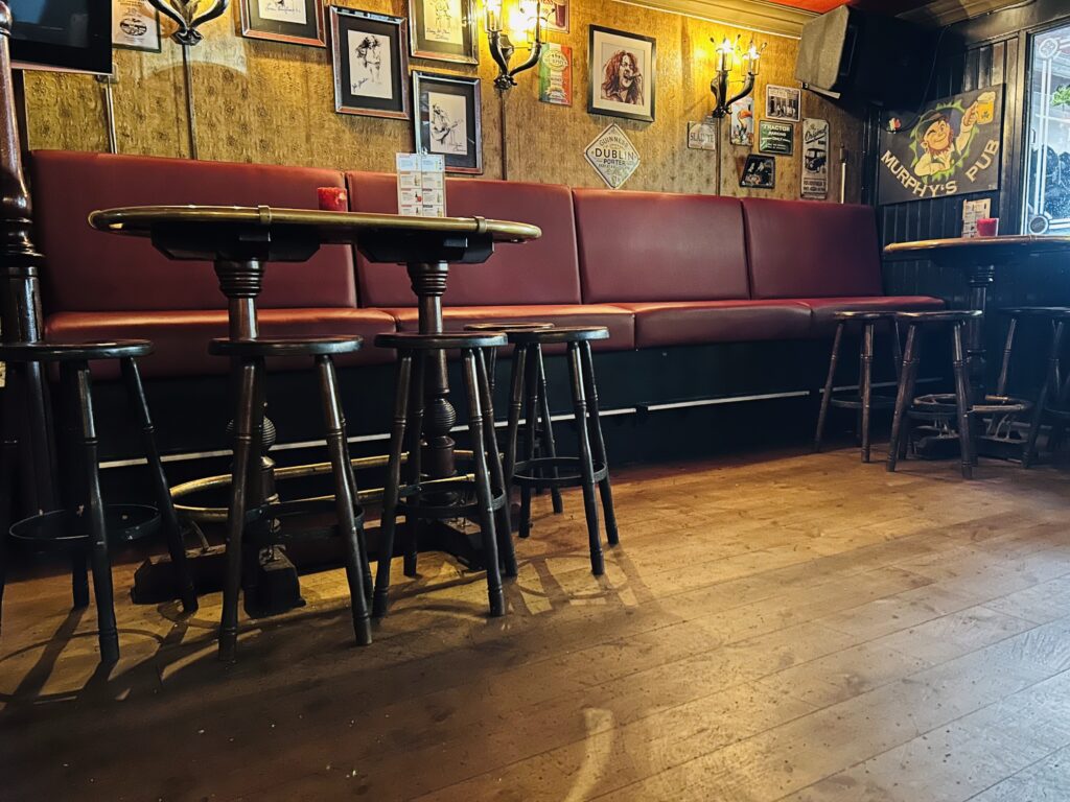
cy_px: 401
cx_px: 535
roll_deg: +1.2
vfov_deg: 53.1
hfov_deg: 67.3
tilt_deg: -7.6
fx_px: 804
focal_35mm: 26
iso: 1000
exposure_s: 1/20
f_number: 1.5
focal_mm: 5.7
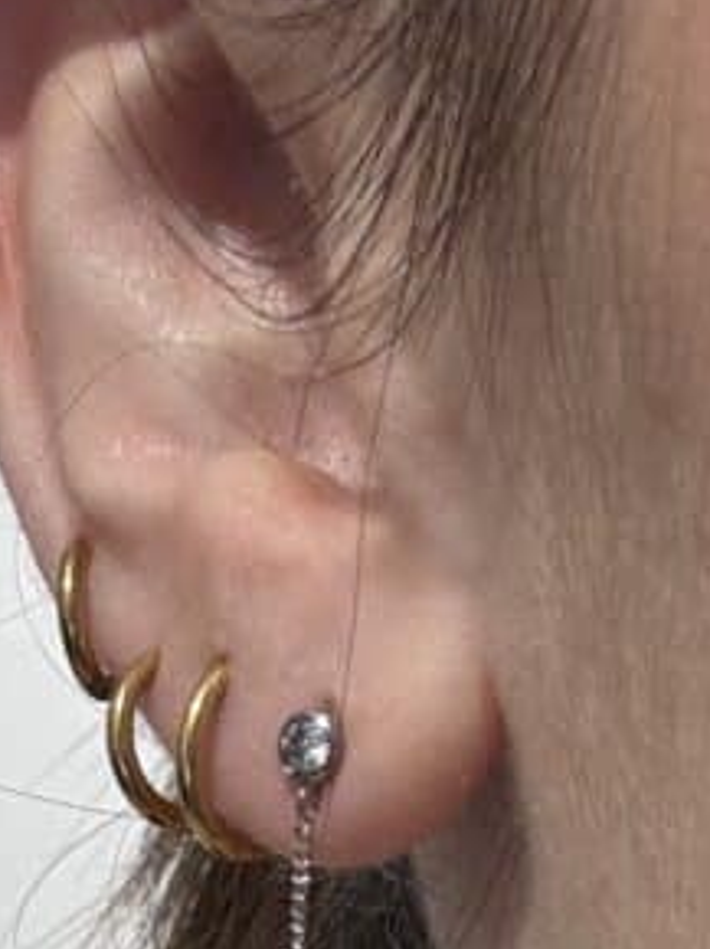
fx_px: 2903
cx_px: -324
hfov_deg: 13.2
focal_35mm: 106
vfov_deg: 16.8
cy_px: 1430
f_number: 1.9
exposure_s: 1/100
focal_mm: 2.69
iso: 80
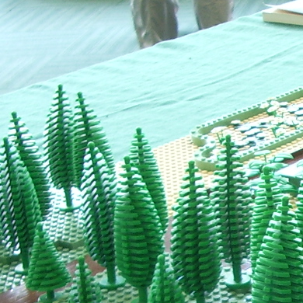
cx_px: 528
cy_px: 327
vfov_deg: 13.5
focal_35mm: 127
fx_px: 1258
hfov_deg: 12.6
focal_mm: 5.8
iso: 100
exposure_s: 1/15
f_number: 2.6
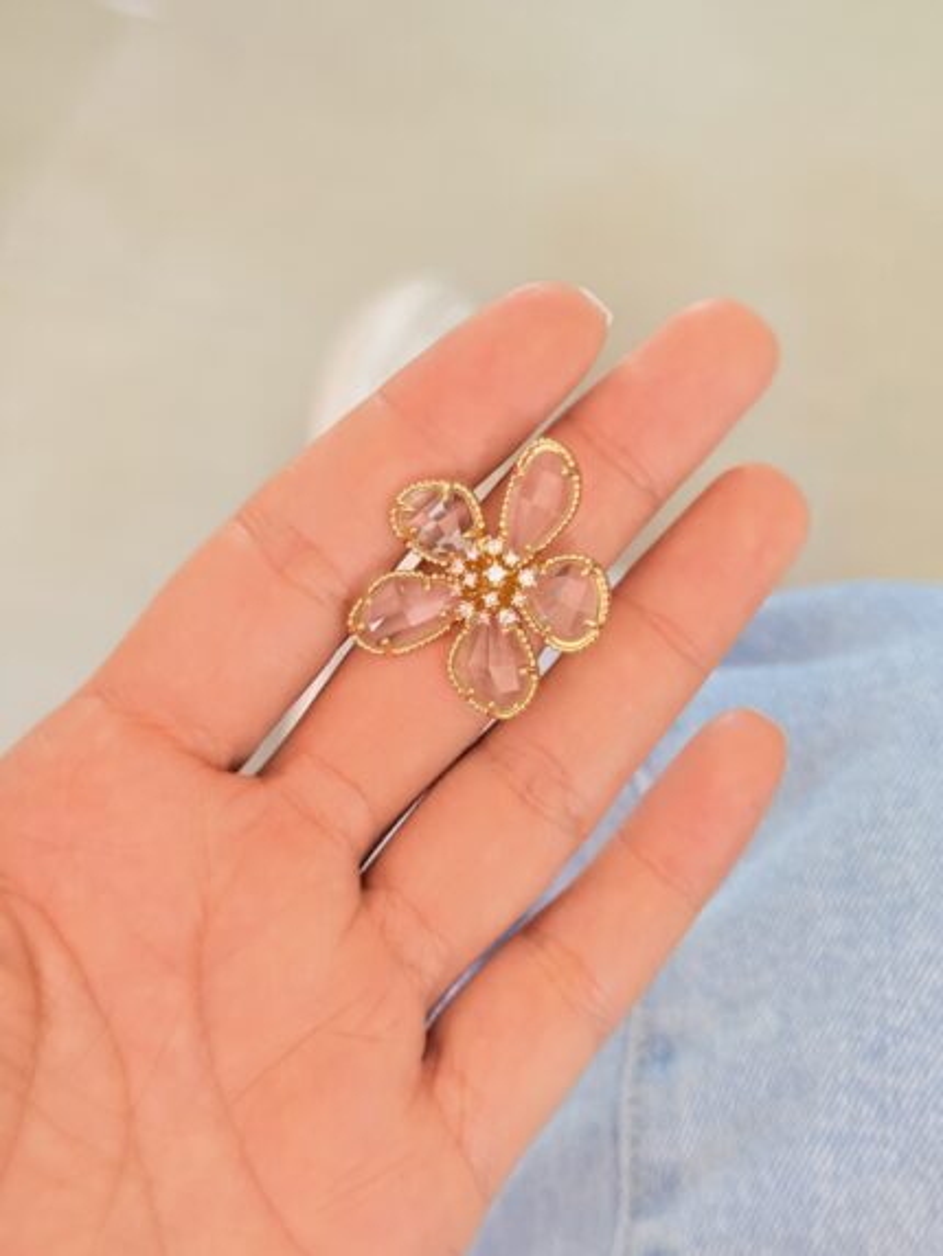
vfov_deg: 39.6
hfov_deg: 30.3
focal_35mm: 48
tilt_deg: -55.7
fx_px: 1743
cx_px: 472
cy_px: 628
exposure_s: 1/40
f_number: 1.78
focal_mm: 6.76
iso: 320
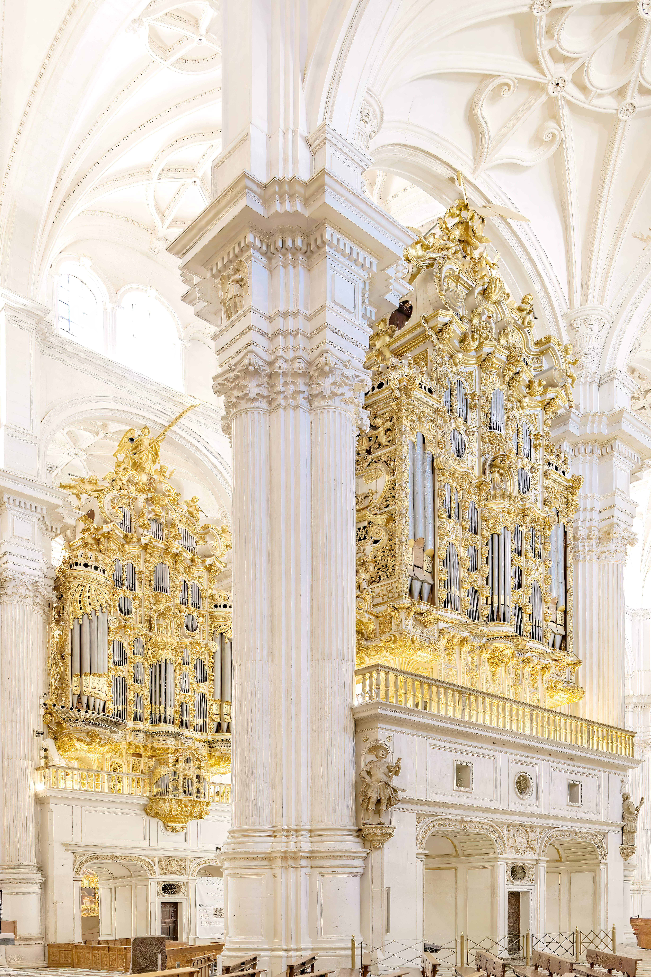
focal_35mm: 32
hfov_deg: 41.1
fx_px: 868
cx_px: 326
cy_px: 488
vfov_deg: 58.7
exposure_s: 1/20
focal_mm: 32
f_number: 7.1
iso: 1250
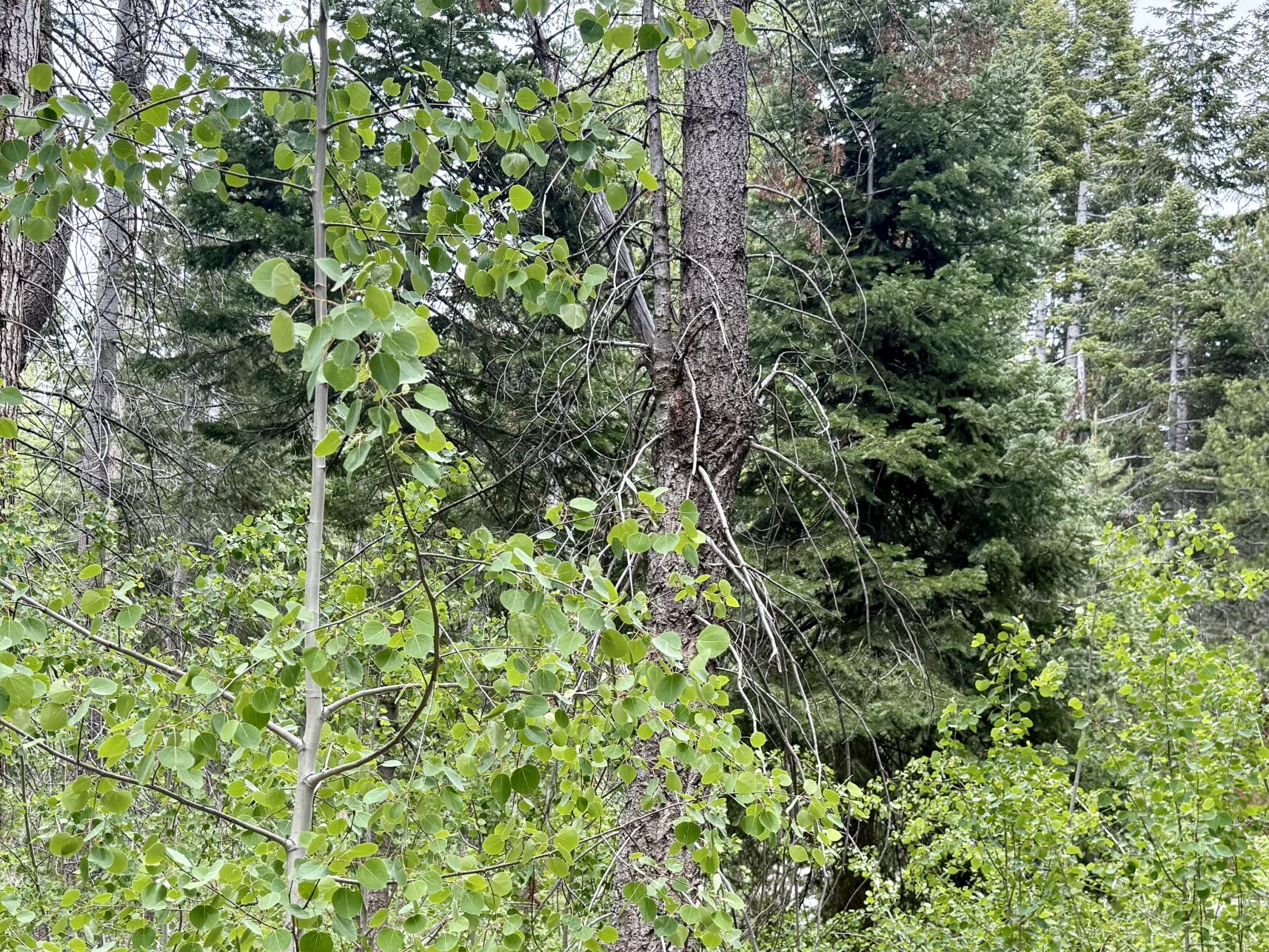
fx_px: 1540
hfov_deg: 44.8
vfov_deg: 33.6
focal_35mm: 42
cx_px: 618
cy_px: 731
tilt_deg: +4.0
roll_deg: -1.6
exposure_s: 1/757
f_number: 1.78
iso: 100
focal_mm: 6.76
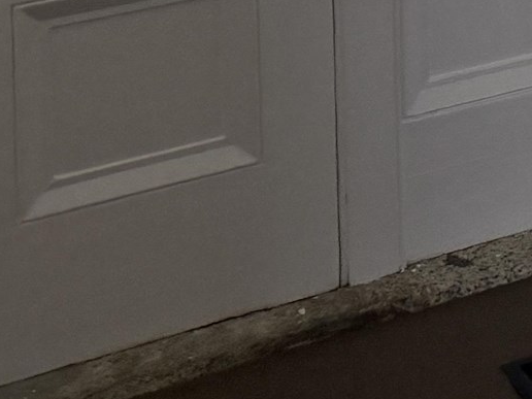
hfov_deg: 11.1
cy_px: -699
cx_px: 1373
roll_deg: +1.0
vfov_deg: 8.9
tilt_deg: -2.0
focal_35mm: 143
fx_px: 2198
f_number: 1.78
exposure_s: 1/60
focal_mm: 6.76
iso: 200
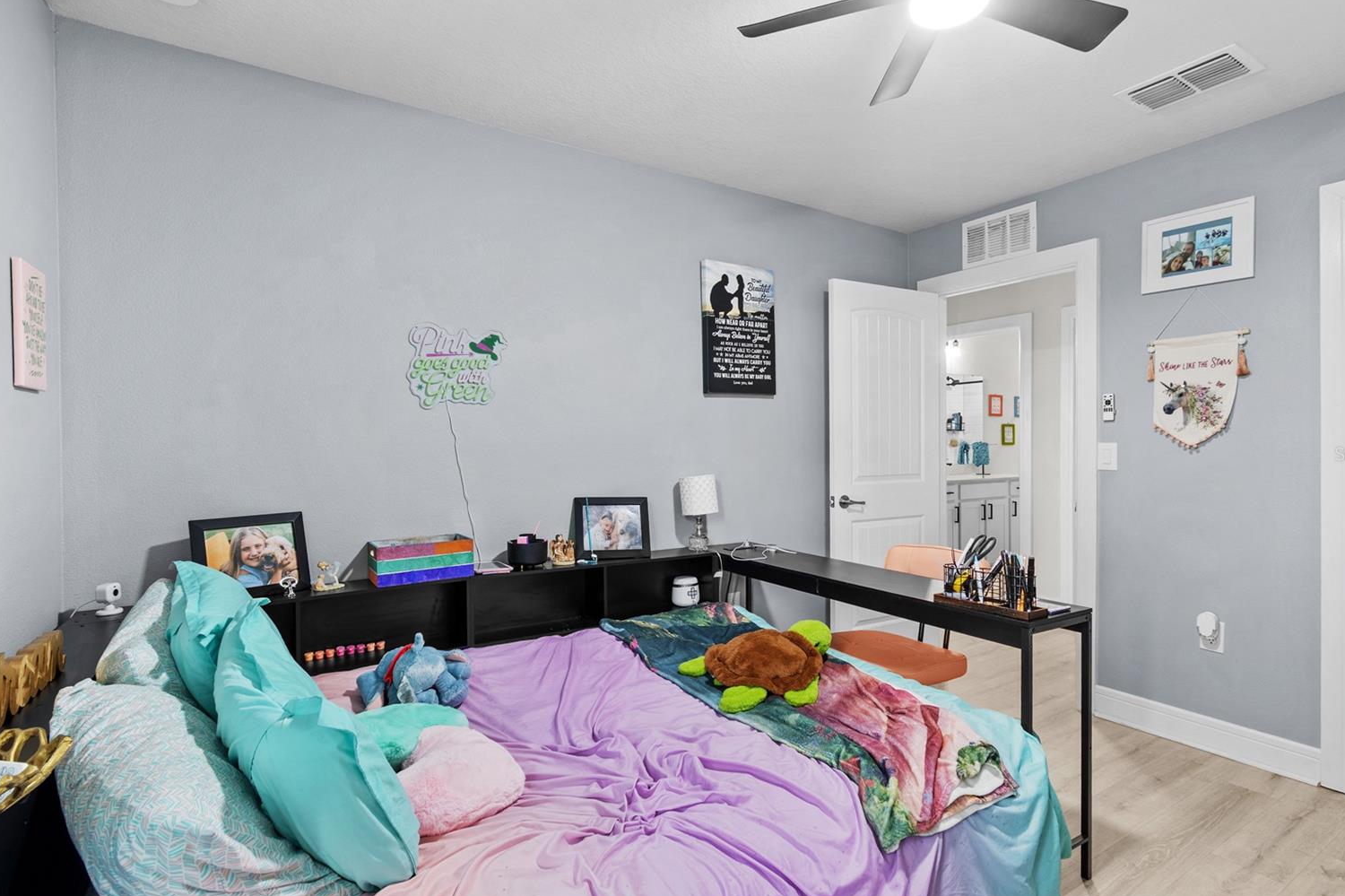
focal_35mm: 16
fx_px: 598
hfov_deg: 96.7
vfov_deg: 73.7
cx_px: 698
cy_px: 454
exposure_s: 4
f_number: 7.1
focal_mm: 10
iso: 100
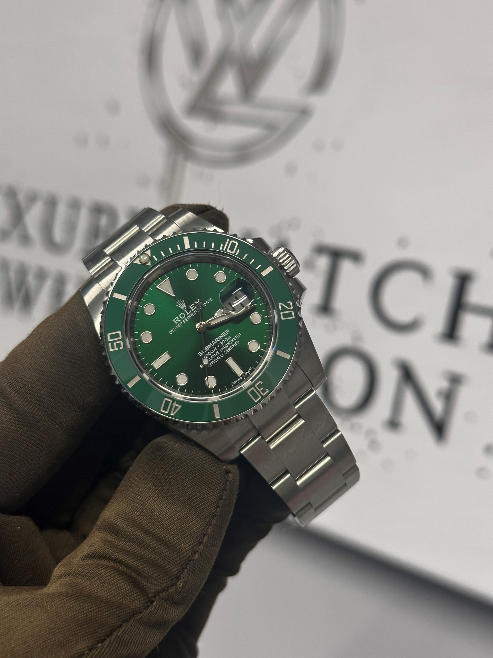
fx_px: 911
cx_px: 246
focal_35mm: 48
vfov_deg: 39.7
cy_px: 329
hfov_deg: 30.3
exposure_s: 1/50
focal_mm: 6.86
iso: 80
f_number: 1.78
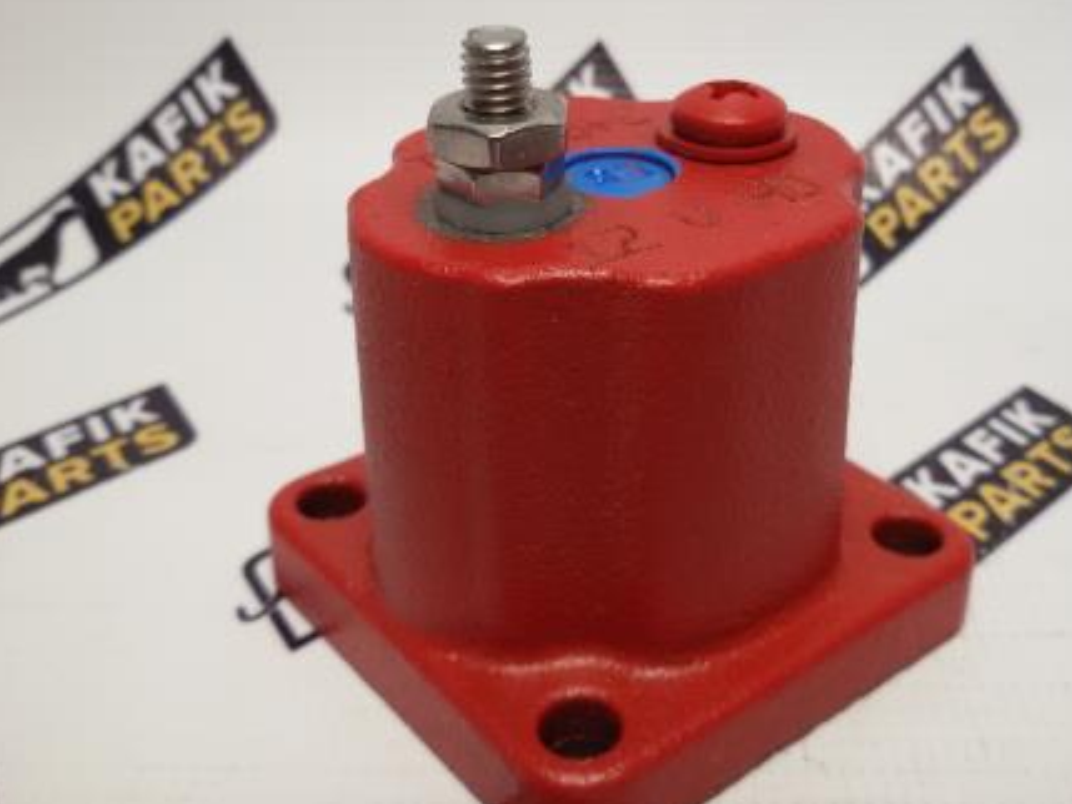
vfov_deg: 36.8
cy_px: 408
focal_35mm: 39
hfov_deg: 47.7
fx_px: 1208
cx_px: 620
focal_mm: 2.93
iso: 50
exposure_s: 1/33
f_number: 2.4
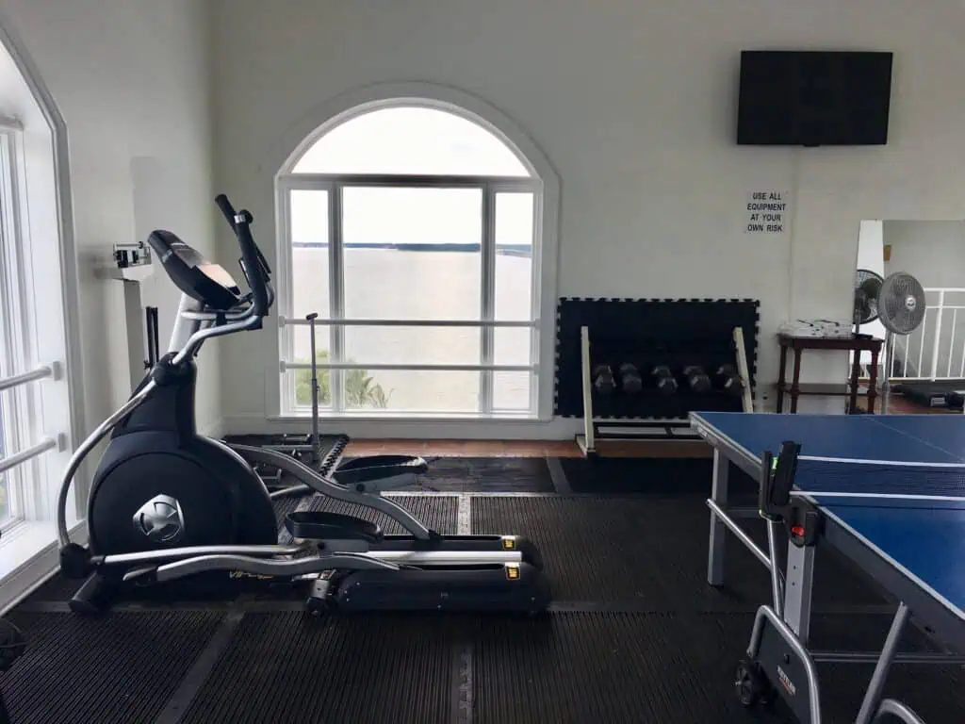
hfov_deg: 61.7
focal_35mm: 29
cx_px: 482
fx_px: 808
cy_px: 362
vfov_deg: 48.2
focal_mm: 4.15
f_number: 2.2
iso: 25
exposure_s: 1/264
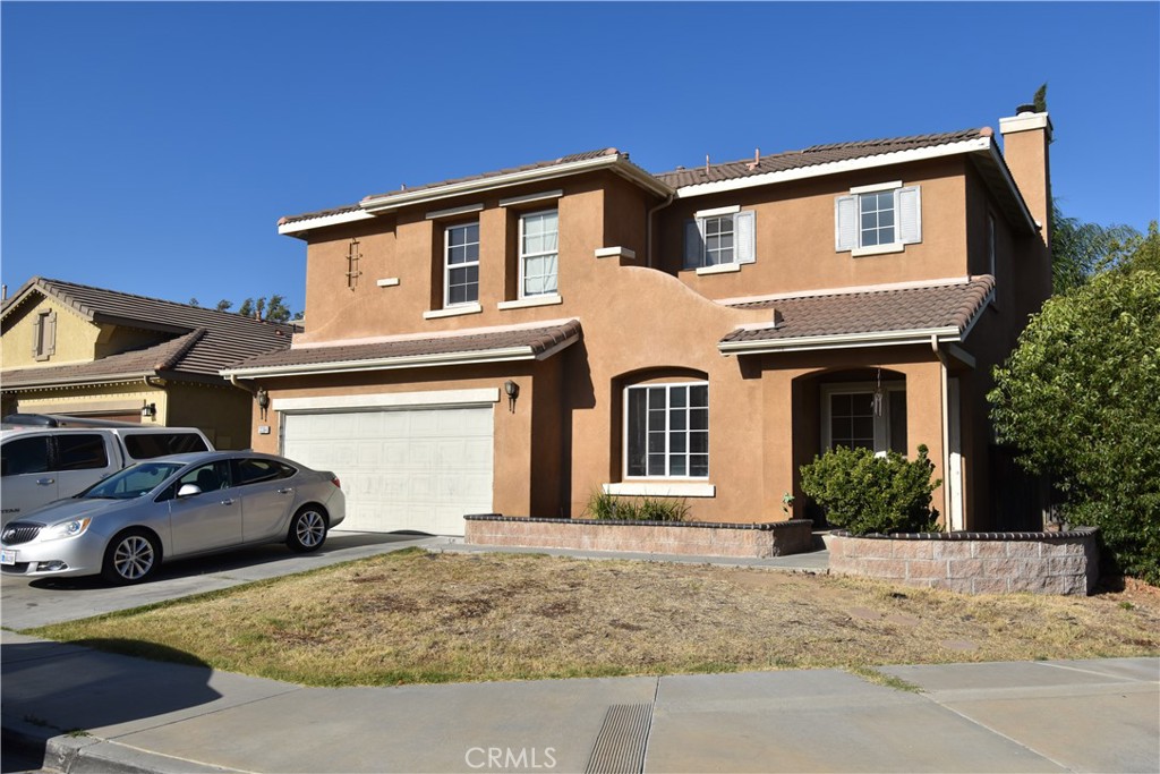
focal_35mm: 30
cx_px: 580
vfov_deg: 43.6
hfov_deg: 61.9
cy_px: 387
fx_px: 967
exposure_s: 1/320
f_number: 9
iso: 100
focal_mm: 20
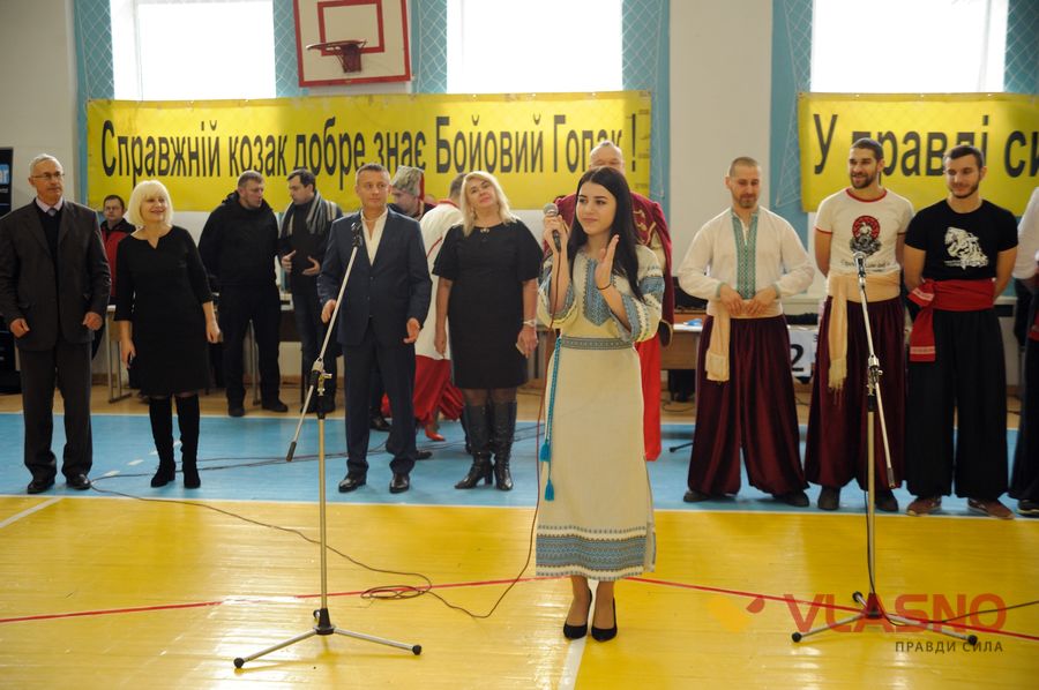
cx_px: 520
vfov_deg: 29.2
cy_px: 345
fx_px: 1326
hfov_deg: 42.8
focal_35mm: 46
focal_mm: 46
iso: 1600
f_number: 3.5
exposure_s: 1/160
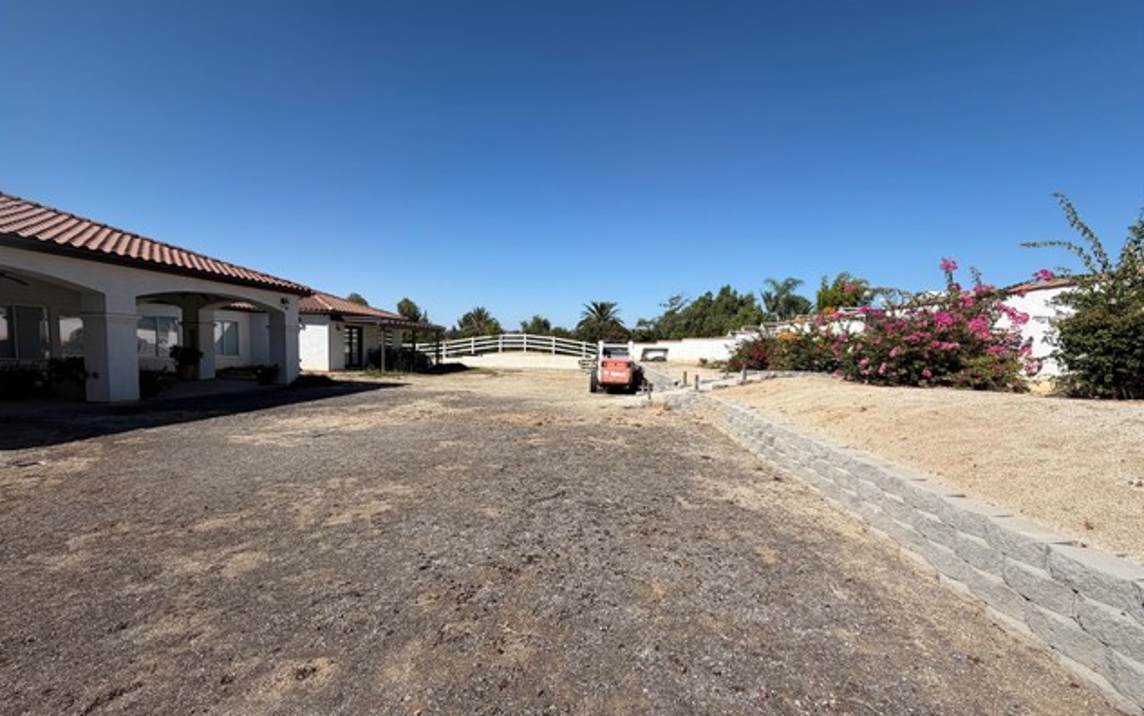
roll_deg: -1.2
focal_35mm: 15
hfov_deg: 101.4
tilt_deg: -3.7
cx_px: 569
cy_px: 383
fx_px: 468
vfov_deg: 74.7
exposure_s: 1/864
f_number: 2.2
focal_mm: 2.22
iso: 20
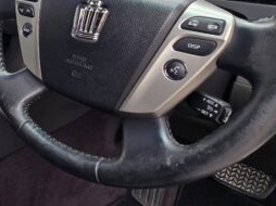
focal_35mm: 41
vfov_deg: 33.6
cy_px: 28
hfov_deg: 35.9
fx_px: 327
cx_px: -54
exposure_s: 1/100
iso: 50
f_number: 2.2
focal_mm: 2.2
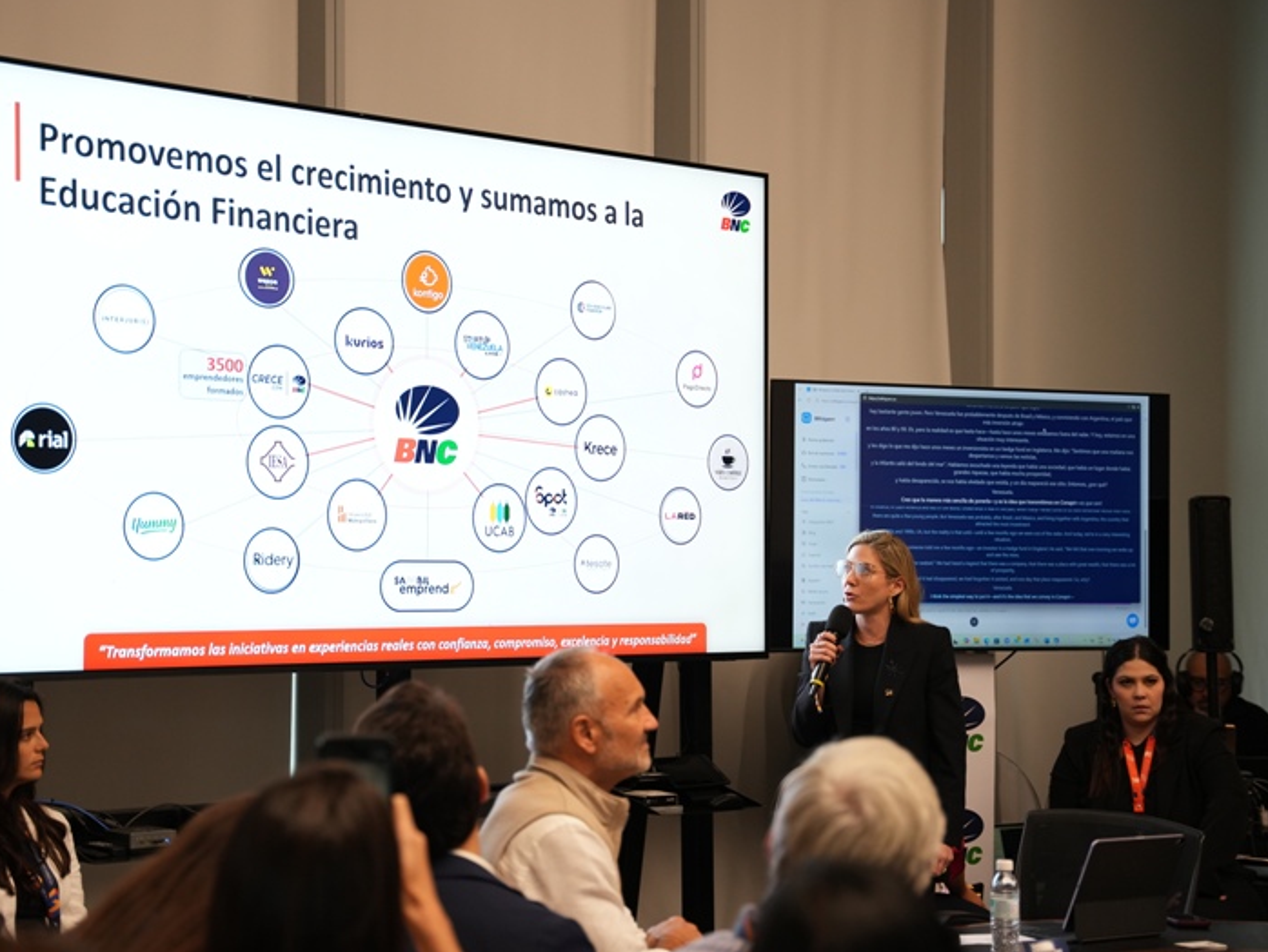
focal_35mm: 66
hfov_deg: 29.5
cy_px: 479
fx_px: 2406
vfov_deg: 22.4
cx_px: 549
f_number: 2.8
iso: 1250
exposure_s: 1/60
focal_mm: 59.6
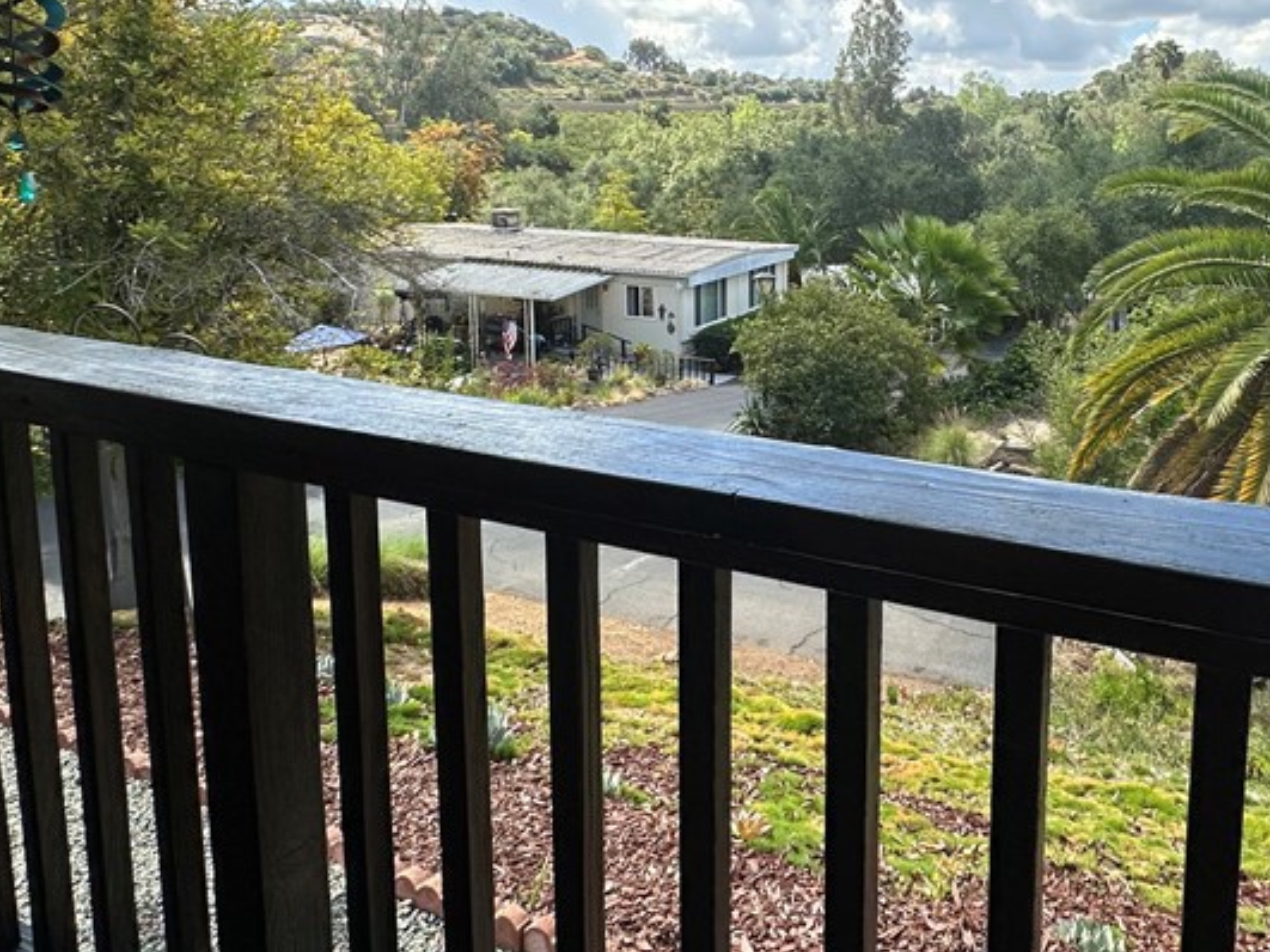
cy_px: 227
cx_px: 875
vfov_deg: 49.1
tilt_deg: -5.6
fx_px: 990
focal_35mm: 27
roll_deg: -1.8
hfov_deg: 63.2
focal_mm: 2.22
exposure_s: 1/1276
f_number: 2.2
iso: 50
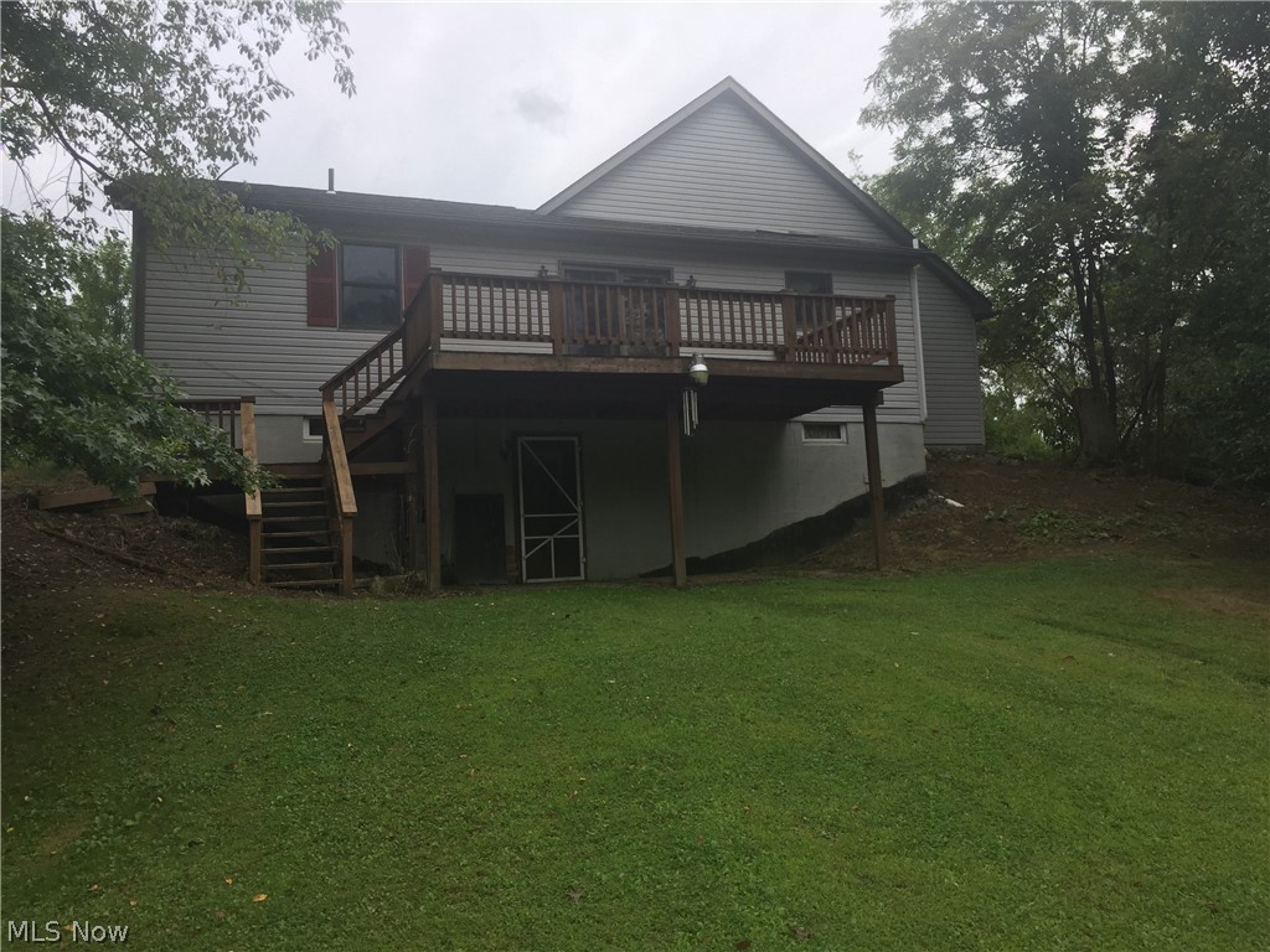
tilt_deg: +8.7
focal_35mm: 29
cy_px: 476
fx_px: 1064
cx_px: 635
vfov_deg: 48.2
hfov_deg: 61.7
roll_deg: +2.8
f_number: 2.2
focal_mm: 4.15
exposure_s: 1/824
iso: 32
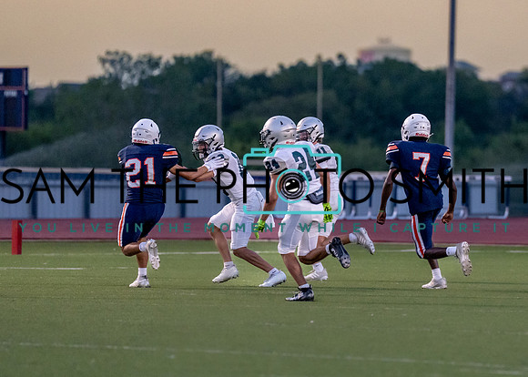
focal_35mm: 419
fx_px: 6280
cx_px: 366
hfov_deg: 4.8
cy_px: 218
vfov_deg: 3.4
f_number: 2.8
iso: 1600
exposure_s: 1/1000
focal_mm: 200
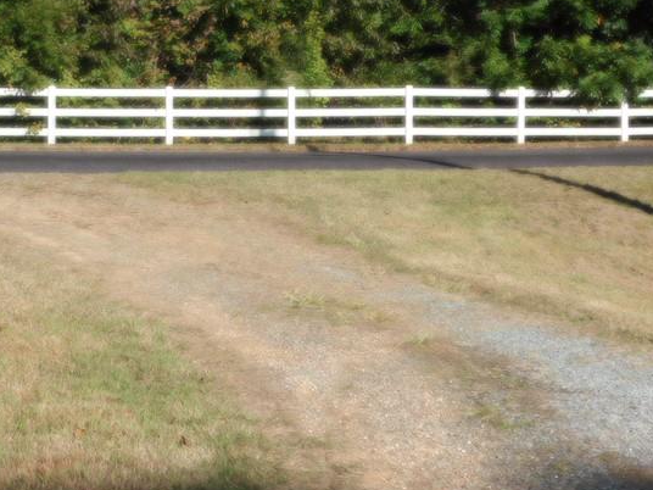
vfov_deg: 17.1
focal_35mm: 86
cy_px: 117
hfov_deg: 22.7
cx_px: 267
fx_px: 1622
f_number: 3.7
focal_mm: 8
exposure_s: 1/1250
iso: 125
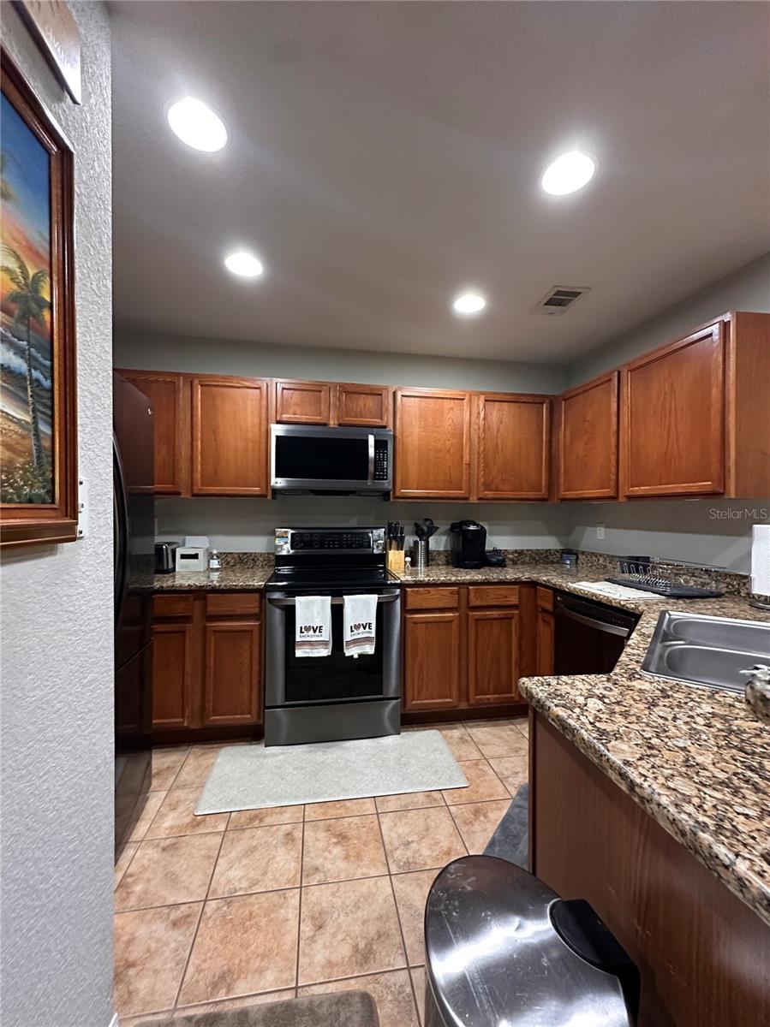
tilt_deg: +0.8
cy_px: 514
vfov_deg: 102.1
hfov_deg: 85.6
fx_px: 416
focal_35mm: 14
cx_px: 385
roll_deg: -2.3
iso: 640
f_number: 2.2
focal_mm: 2.22
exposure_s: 1/60
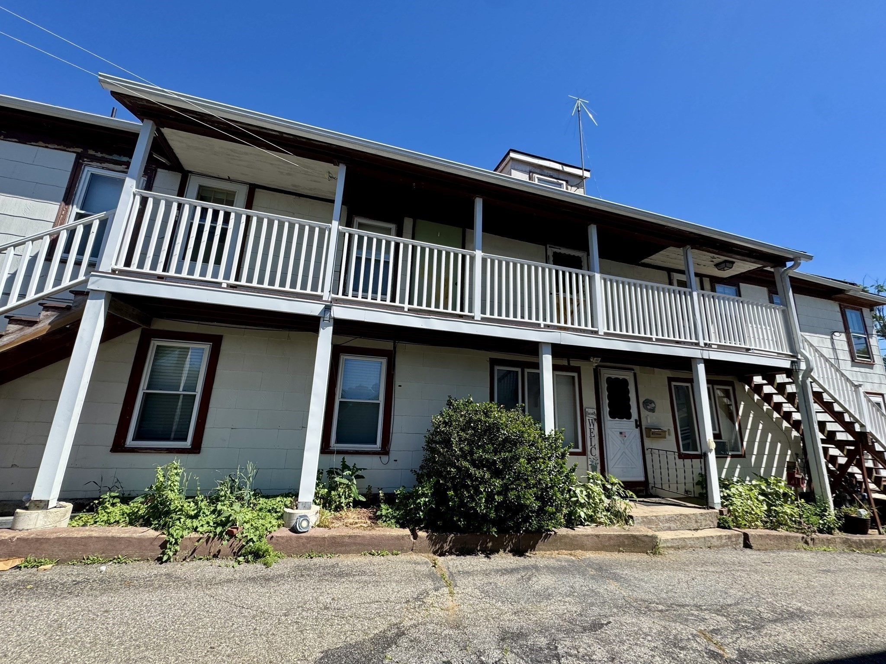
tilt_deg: +14.2
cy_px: 332
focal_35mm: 14
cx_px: 443
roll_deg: -0.5
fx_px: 358
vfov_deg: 85.7
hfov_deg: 102.1
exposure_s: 1/1346
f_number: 2.2
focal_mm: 2.22
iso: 50
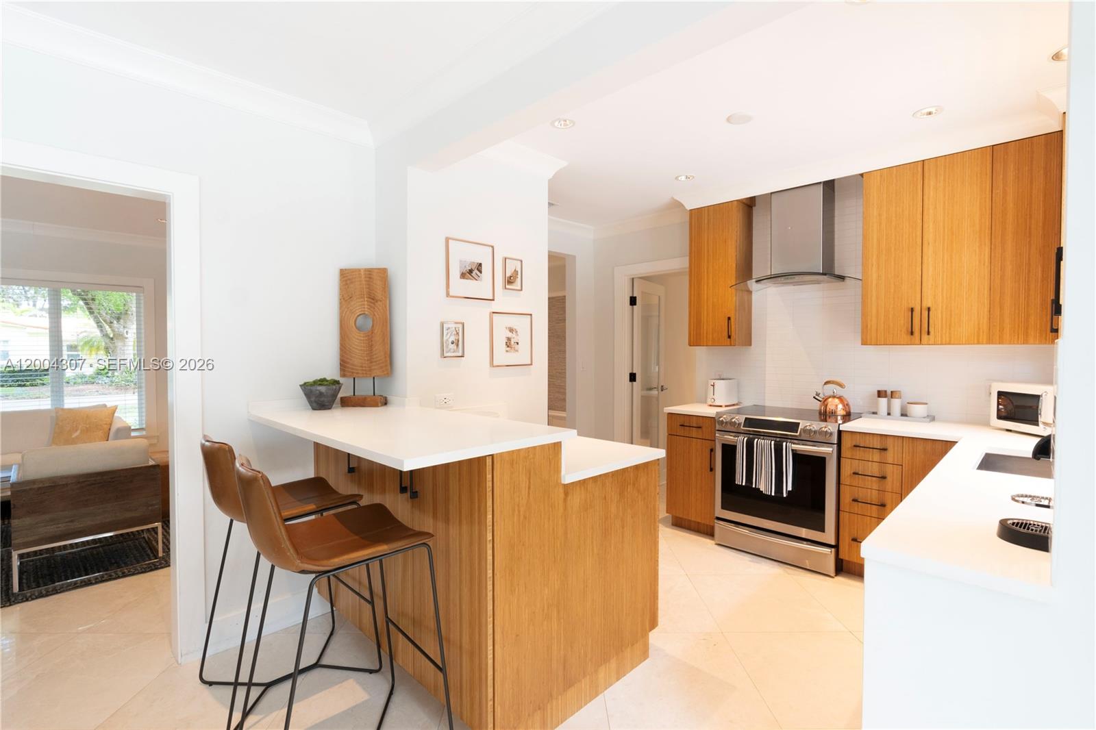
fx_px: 502
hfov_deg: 95.0
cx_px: 548
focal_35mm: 16
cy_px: 365
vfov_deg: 72.0
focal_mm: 11
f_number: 9
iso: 250
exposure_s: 1/8
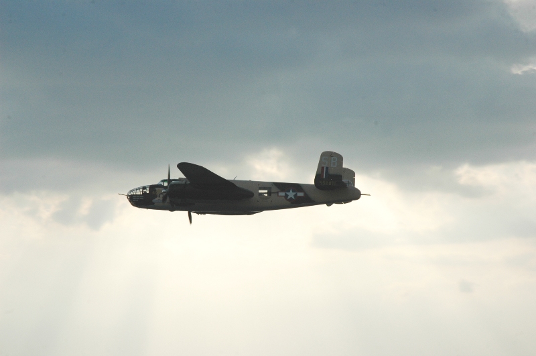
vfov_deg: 13.0
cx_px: 268
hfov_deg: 19.5
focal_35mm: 105
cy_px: 178
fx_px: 1561
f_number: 13
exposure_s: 1/640
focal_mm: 70
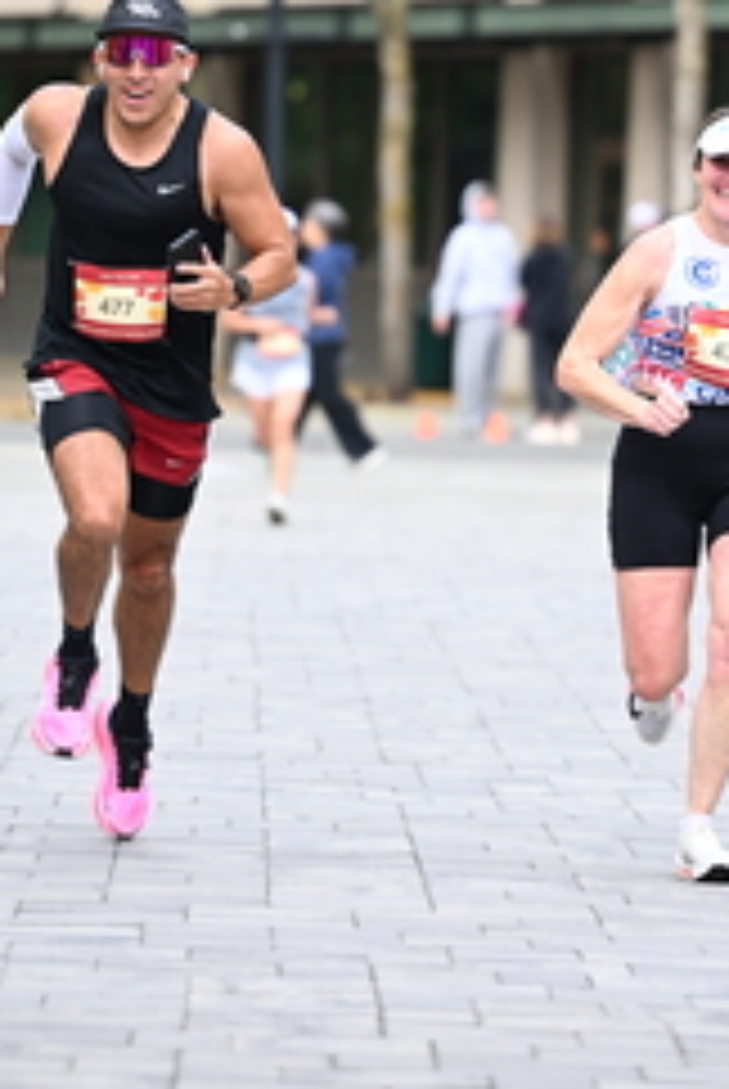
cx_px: 412
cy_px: 180
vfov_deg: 6.5
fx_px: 9631
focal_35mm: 318
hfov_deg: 4.3
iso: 1000
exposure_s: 1/1600
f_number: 2.8
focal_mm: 140
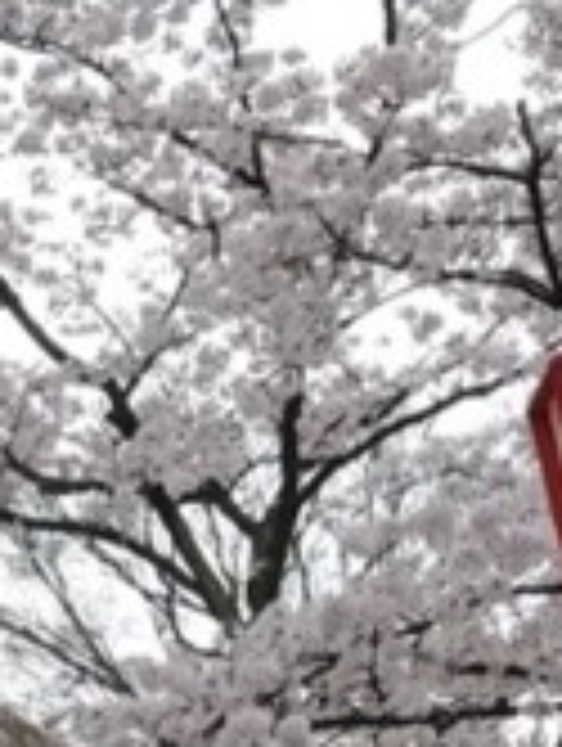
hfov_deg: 13.5
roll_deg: +2.3
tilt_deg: -5.4
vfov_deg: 16.8
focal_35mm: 101
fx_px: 2181
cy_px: 1246
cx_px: -369
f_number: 1.8
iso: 20
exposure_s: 1/346
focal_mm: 3.99
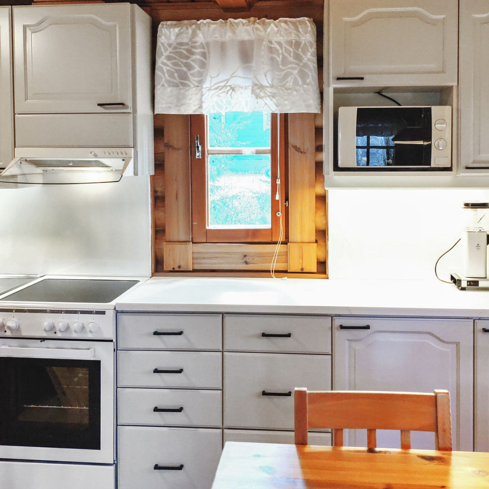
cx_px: 248
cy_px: 269
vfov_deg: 43.8
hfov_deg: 43.9
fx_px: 607
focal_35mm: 38
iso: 250
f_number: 1.9
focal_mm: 6.12
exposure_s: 1/100
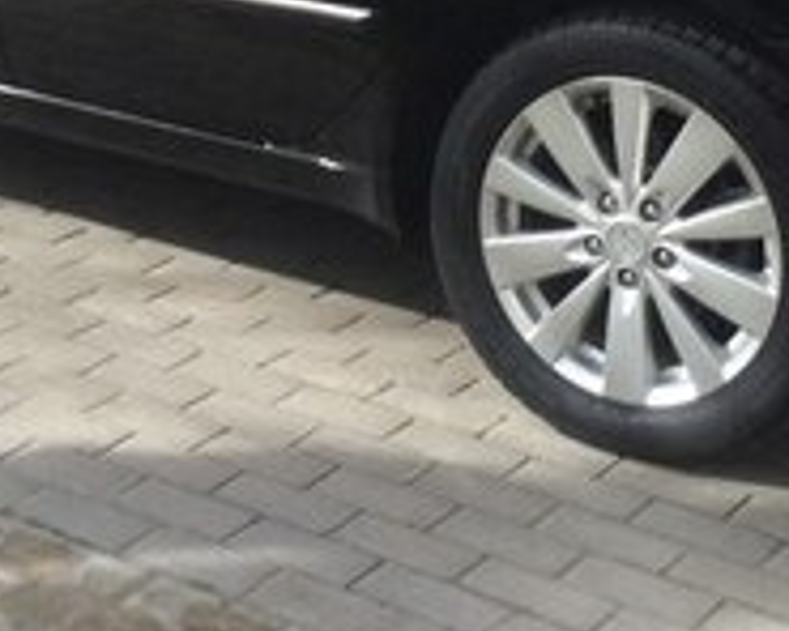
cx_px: 354
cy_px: -190
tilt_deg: -11.2
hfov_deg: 19.0
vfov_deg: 14.6
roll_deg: -4.5
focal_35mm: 101
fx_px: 2358
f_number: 2.2
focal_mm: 4.15
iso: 32
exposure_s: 1/562
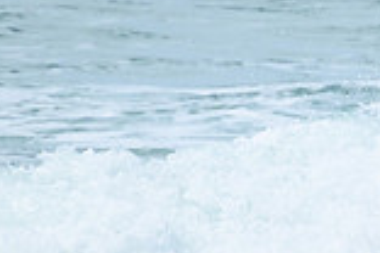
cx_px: 667
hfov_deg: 0.7
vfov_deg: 0.5
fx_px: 31432
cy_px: 140
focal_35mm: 2978
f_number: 11
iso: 1400
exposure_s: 1/2000
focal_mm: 800
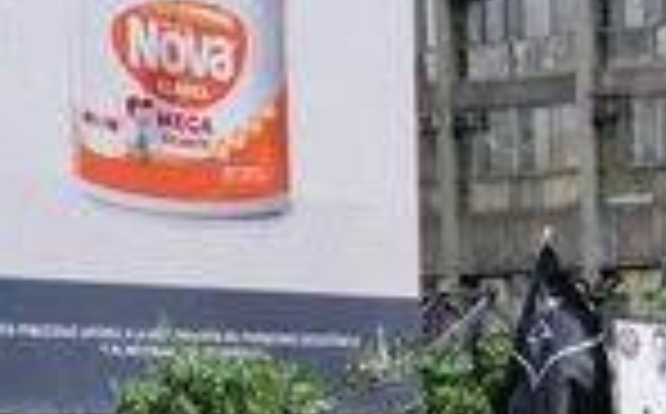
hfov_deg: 10.2
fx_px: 3588
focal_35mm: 198
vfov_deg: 6.3
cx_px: 1030
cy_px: 961
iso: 800
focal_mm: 28
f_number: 10
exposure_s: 1/1000
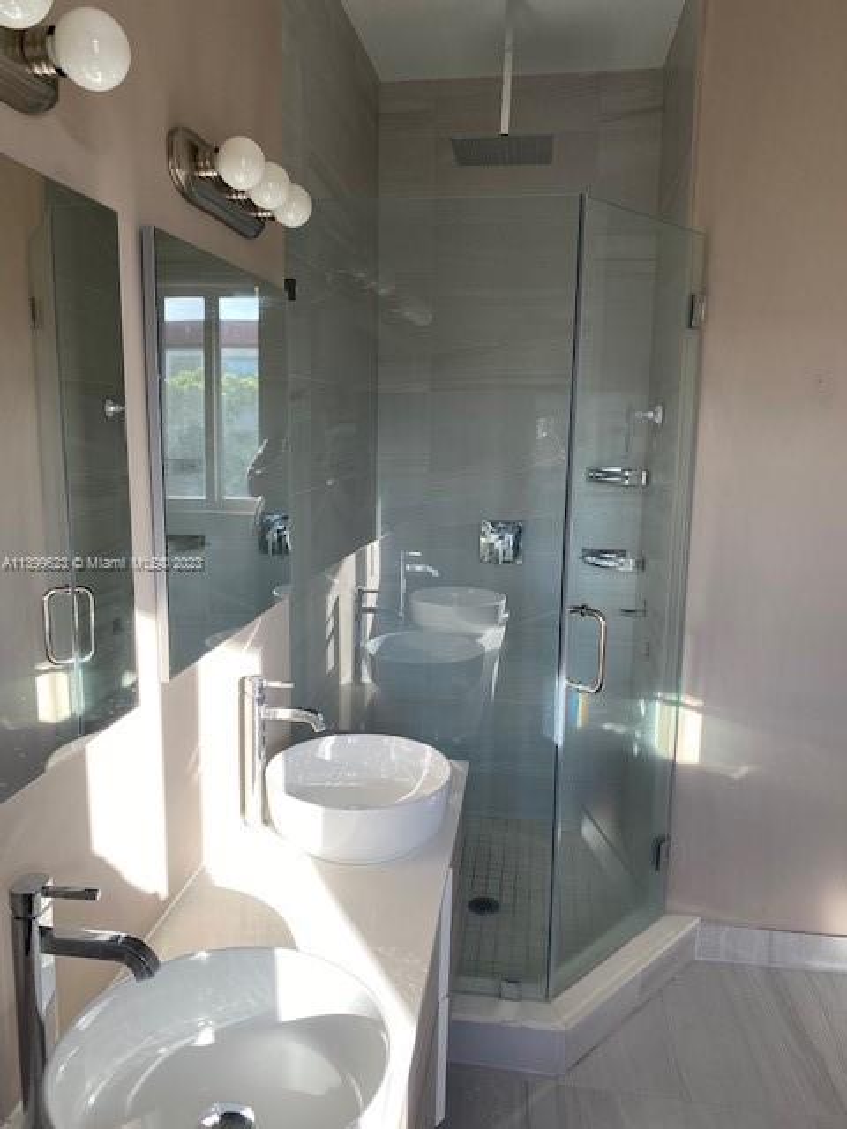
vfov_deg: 67.3
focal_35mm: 26
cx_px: 424
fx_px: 848
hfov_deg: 53.1
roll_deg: -0.5
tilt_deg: -9.9
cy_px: 564
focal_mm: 4.25
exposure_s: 1/122
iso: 64
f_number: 1.8
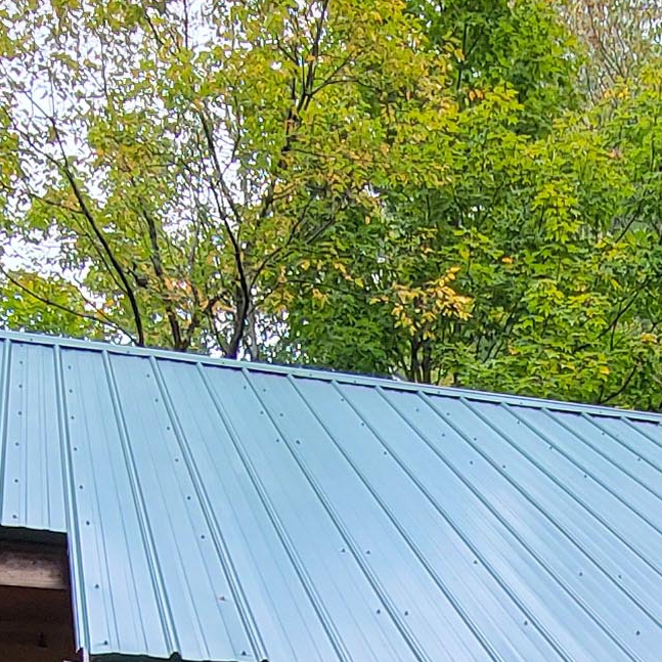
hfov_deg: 23.9
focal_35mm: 71
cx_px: 551
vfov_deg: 20.8
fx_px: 1536
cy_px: 980
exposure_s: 1/120
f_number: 2.2
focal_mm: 2.2
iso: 80
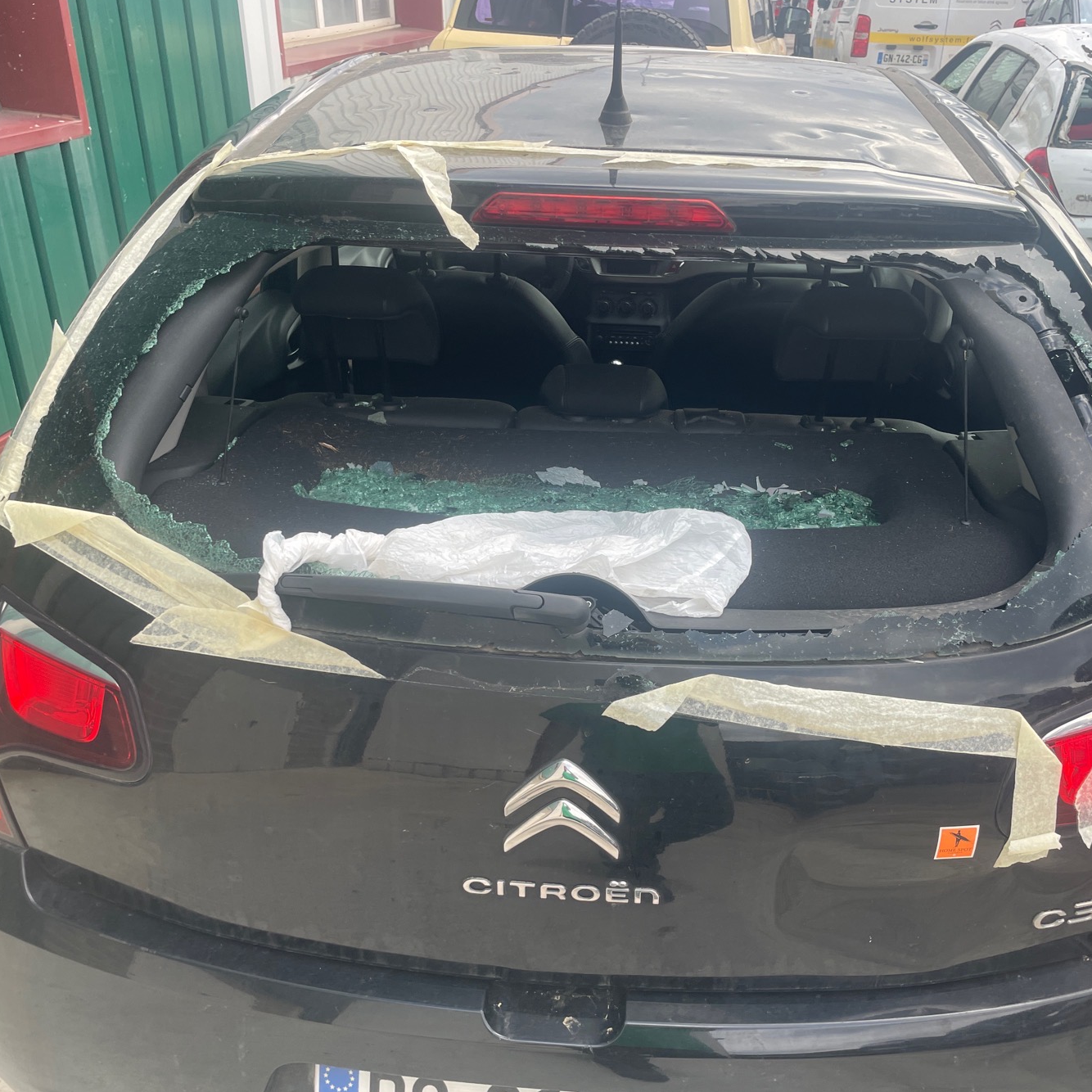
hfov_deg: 52.5
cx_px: 590
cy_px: 542
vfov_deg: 52.5
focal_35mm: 31
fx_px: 1106
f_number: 1.6
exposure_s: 1/424
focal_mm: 4.2
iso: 32
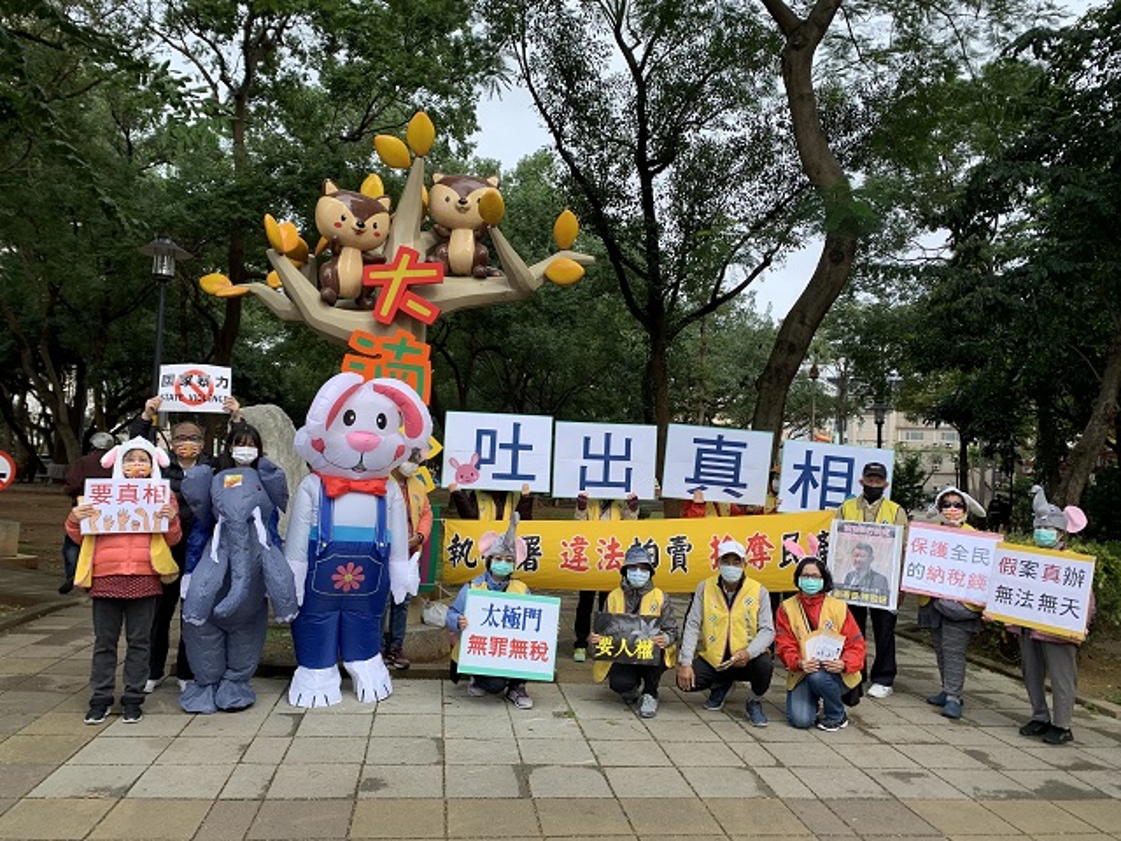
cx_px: 560
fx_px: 842
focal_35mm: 26
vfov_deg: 53.1
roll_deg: -3.2
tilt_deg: +4.2
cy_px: 420
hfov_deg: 67.3
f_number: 1.8
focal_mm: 4.25
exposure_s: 1/796
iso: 25
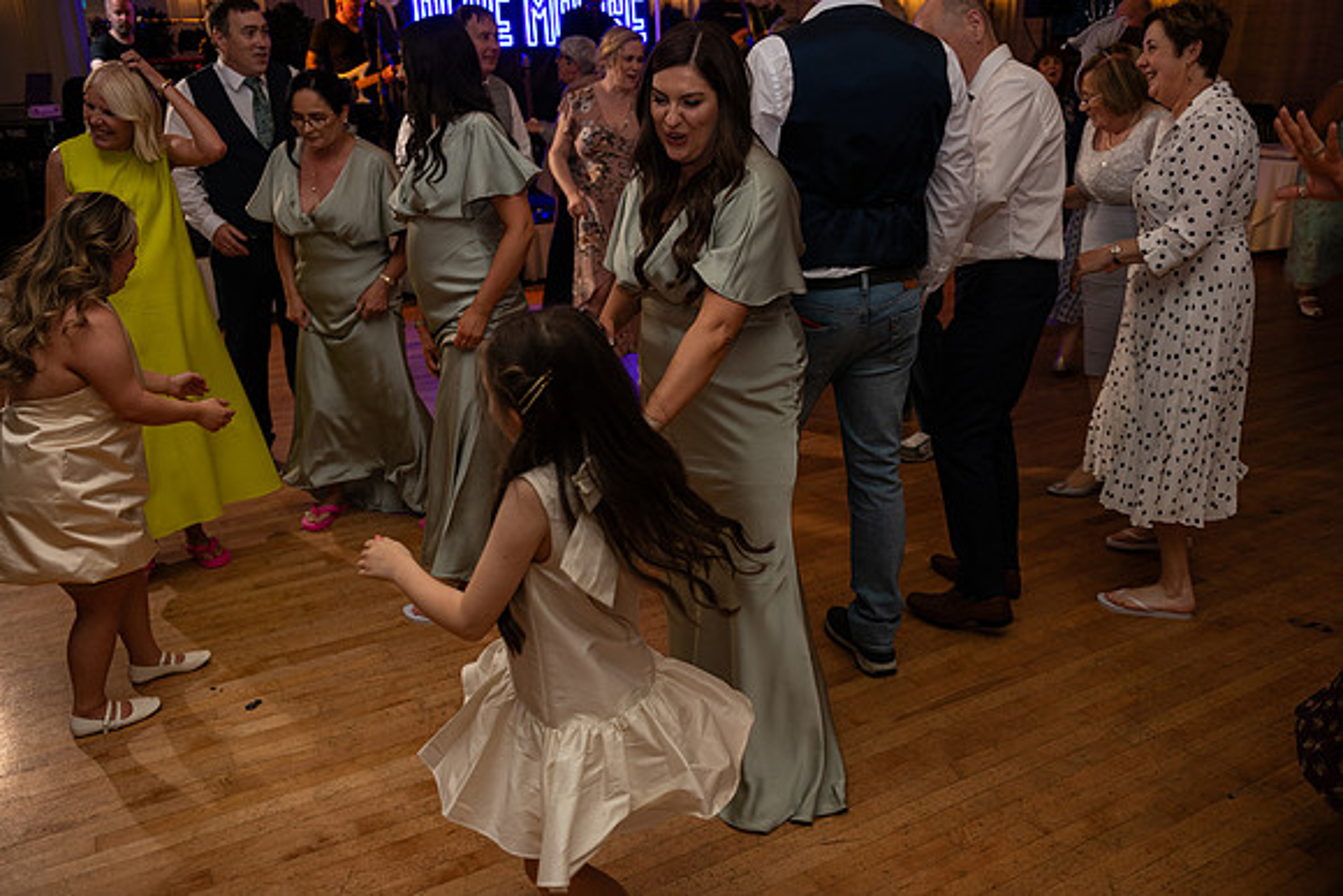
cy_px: 448
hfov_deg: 60.3
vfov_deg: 42.3
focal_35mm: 31
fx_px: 1157
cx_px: 672
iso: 500
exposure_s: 1/160
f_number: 3.5
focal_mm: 31
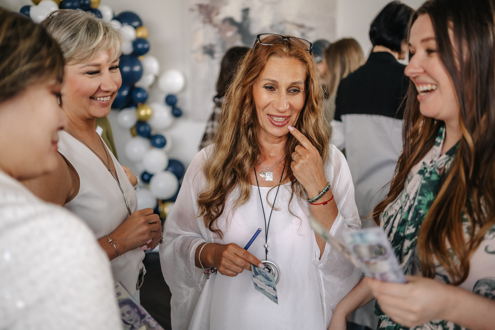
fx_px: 507
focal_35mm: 37
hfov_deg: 52.0
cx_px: 248
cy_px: 157
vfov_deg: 36.0
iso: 125
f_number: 1.8
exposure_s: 1/400
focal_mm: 35
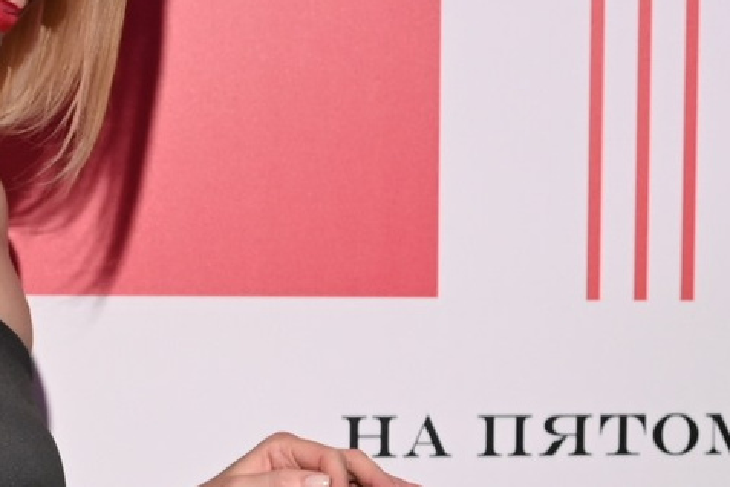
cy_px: 483
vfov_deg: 8.5
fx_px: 3264
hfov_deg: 12.4
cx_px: 892
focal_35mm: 161
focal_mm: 30
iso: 400
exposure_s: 1/160
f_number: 5.6
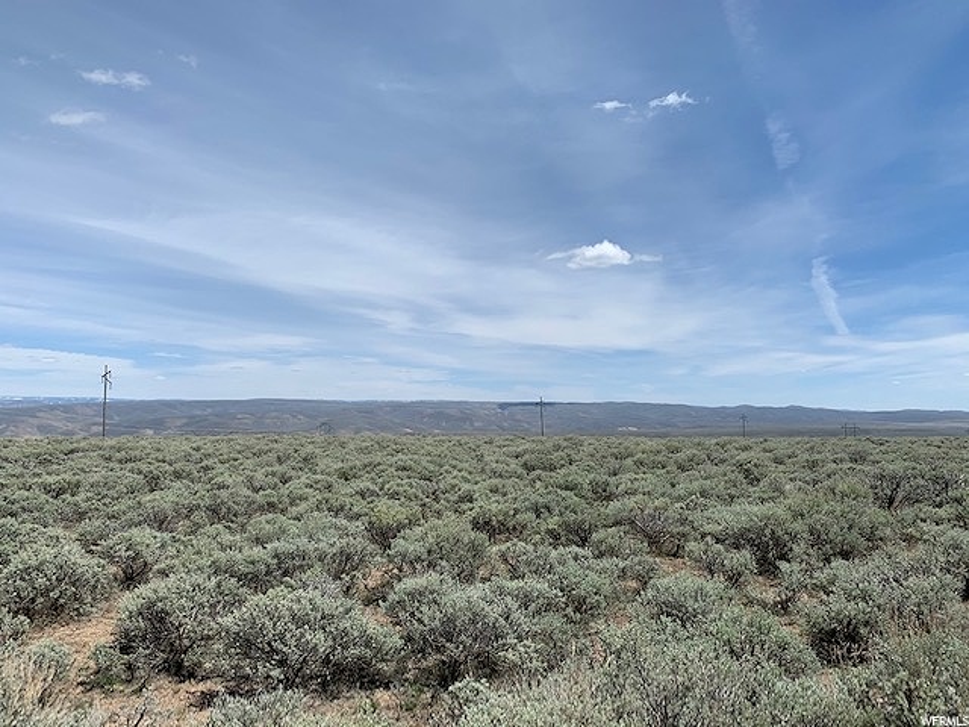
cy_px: 364
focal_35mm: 26
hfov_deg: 67.3
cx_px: 484
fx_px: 728
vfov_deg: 53.1
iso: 25
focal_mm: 4.25
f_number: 1.8
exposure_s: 1/3788
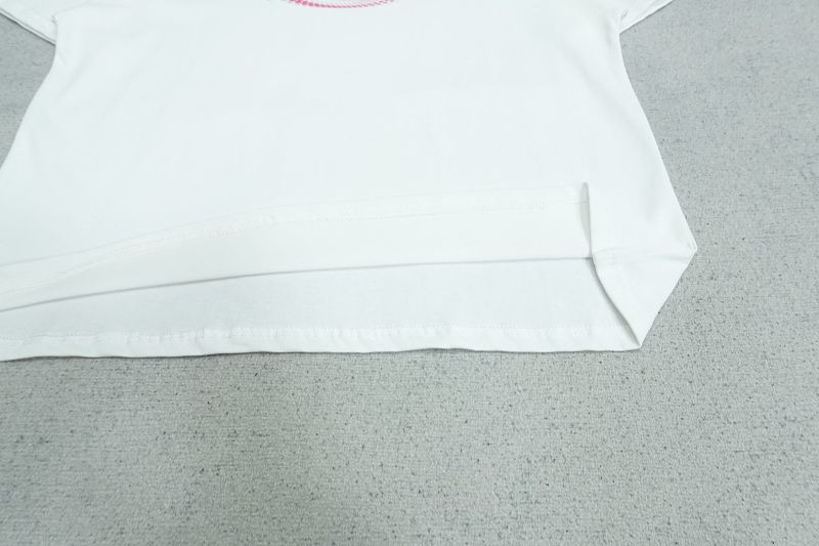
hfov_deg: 73.8
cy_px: 273
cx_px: 410
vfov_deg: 53.1
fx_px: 546
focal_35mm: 24
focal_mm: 16
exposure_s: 1/160
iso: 1000
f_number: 8
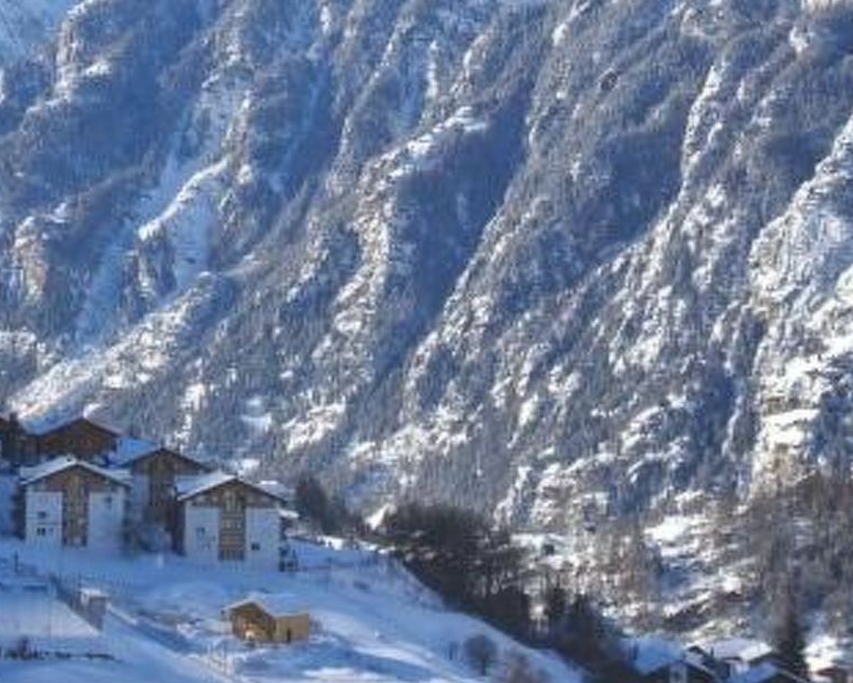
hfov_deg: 18.3
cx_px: 219
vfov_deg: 14.3
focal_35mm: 104
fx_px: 2625
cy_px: -160
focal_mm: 6.8
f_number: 4
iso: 80
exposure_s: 1/1000
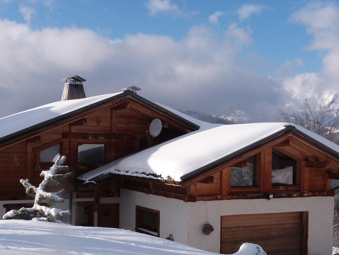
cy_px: 165
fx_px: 529
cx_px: 162
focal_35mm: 54
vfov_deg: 26.9
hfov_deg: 35.5
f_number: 5.6
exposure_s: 1/500
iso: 100
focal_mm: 5.6
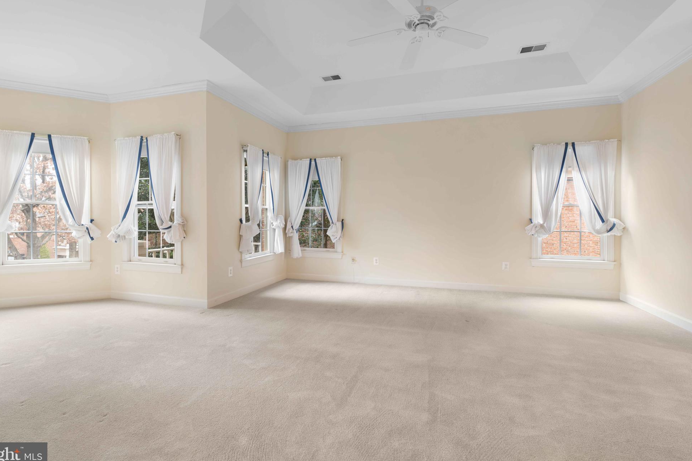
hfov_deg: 93.3
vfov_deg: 70.4
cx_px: 335
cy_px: 224
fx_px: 327
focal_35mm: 17
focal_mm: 16
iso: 160
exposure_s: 2.5
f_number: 8
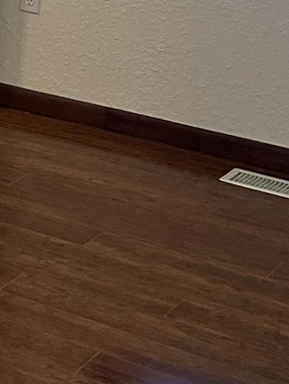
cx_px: -210
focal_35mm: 127
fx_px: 1412
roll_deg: -1.9
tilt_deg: -15.3
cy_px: 37
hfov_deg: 11.0
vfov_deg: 15.3
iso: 400
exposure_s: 1/60
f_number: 1.78
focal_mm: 6.86
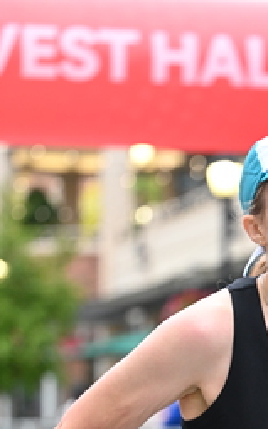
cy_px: 387
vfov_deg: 13.5
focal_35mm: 154
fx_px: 1803
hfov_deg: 8.4
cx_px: 284
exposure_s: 1/800
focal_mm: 70
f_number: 2.8
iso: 1600
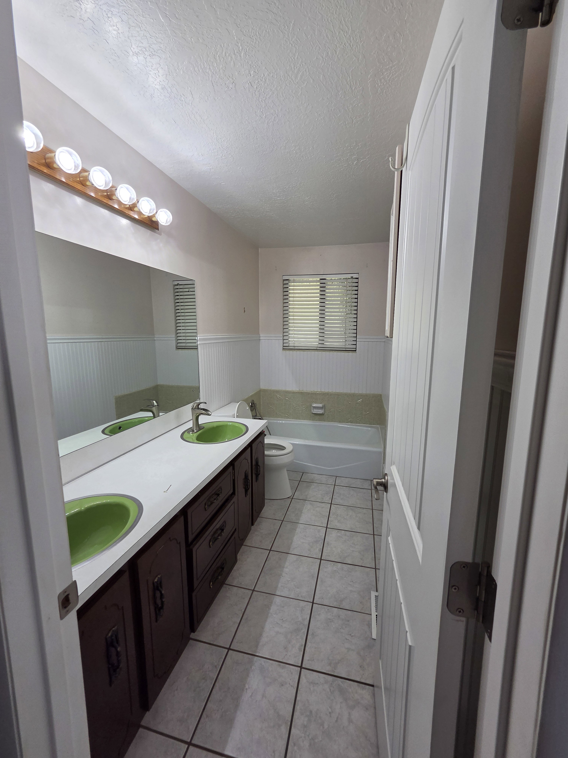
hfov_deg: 89.9
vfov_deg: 106.2
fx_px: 284
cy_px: 379
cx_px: 284
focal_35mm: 13
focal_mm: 2.2
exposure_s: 1/120
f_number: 2.2
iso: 125
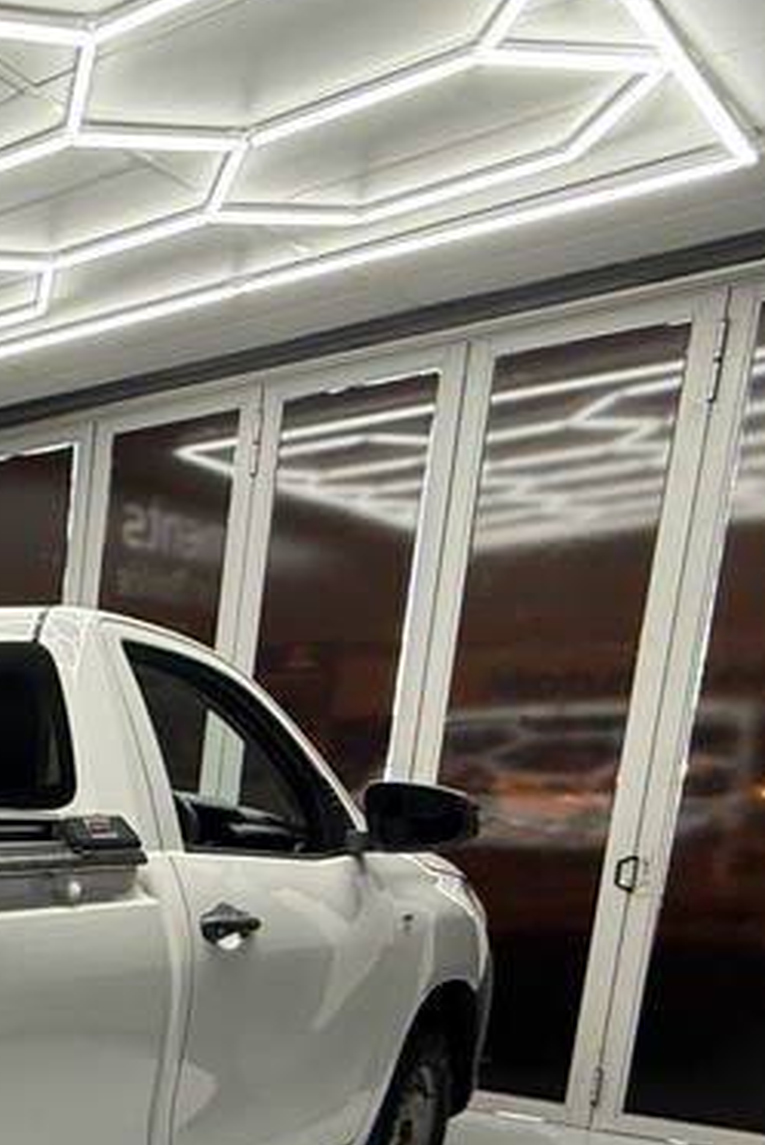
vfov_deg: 44.9
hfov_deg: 21.5
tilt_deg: -9.4
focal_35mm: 40
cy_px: 985
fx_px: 1274
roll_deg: +0.1
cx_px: -614
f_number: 2.2
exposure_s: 1/100
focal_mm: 2.22
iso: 320
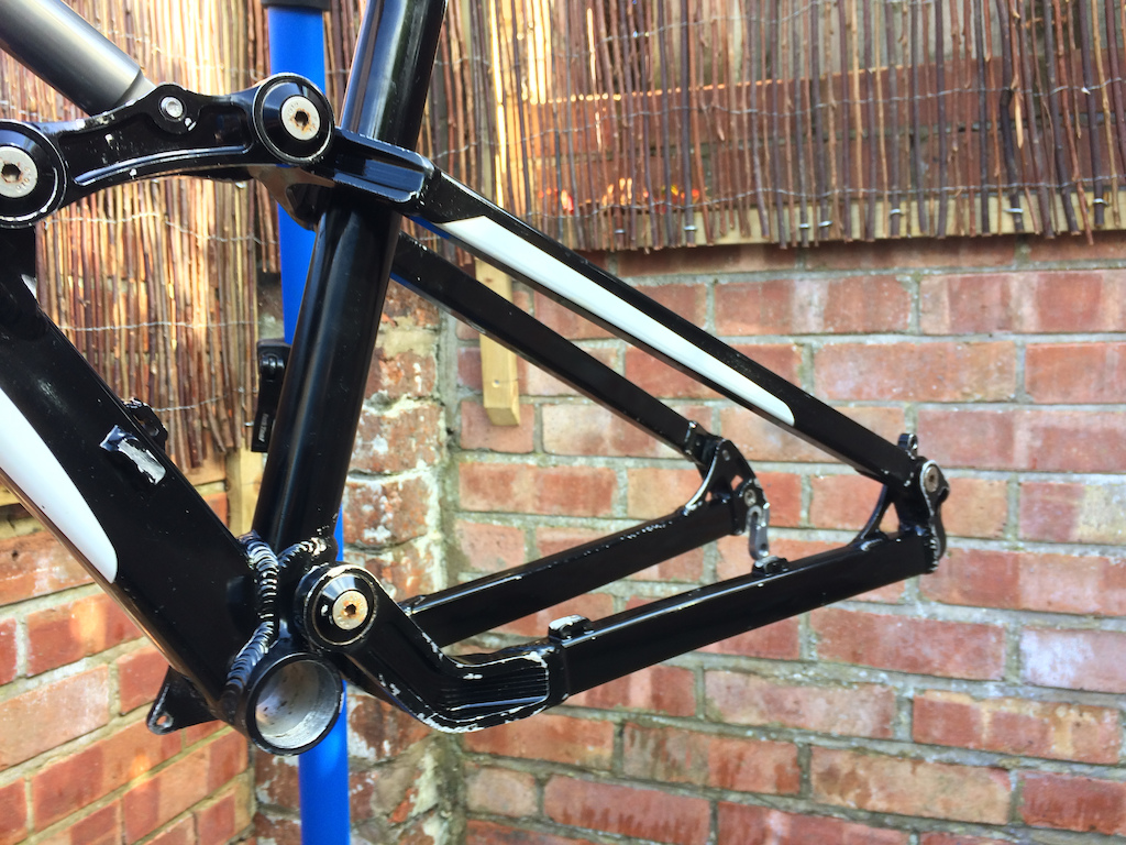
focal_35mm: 29
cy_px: 422
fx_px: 943
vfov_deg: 48.2
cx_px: 563
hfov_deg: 61.7
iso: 40
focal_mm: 4.15
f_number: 2.2
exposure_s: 1/50
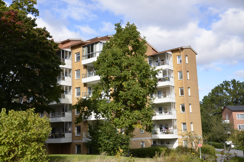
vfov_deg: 31.8
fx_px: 284
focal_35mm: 42
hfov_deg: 46.5
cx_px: 122
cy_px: 81
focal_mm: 28
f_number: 7.1
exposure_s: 1/250
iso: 100
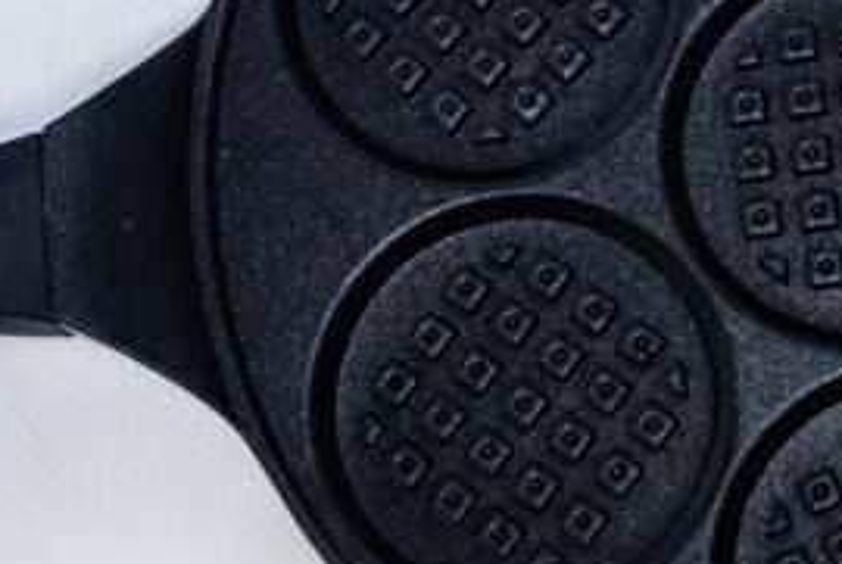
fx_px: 2975
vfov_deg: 10.8
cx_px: 808
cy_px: 168
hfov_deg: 15.8
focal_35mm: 127
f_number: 14
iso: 6400
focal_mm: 49
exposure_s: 1/125
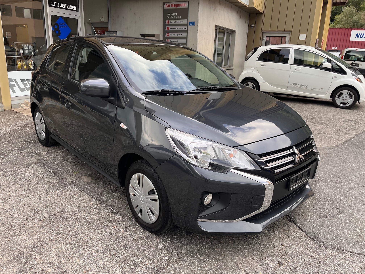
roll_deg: -2.4
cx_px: 182
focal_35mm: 26
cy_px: 137
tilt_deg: -17.1
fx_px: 274
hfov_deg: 67.3
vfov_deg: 53.1
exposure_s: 1/198
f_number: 1.6
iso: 40
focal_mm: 5.1
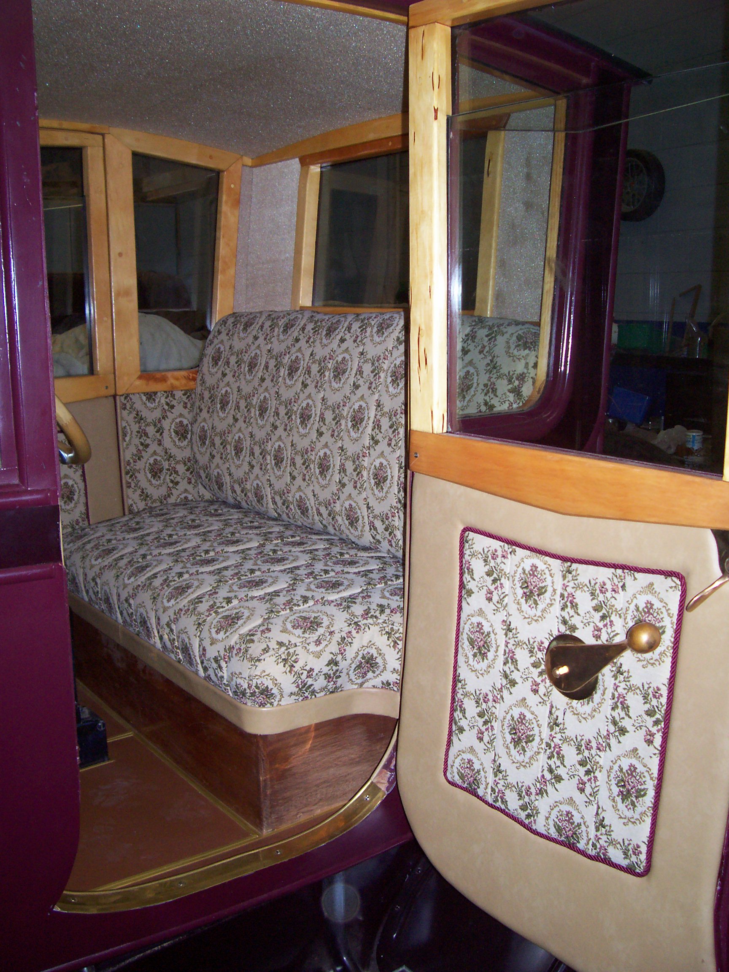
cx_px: 364
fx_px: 955
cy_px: 486
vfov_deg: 54.0
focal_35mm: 34
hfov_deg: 41.8
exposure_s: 1/112
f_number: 2.7
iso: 140
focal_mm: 5.6
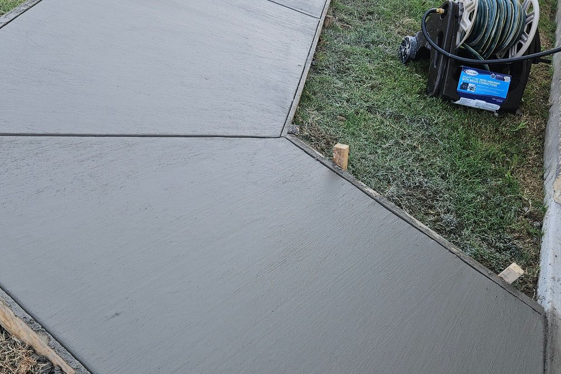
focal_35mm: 38
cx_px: 308
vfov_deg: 35.0
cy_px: 209
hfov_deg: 50.6
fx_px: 592
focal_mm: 5.4
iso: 25
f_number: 1.8
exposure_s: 1/294
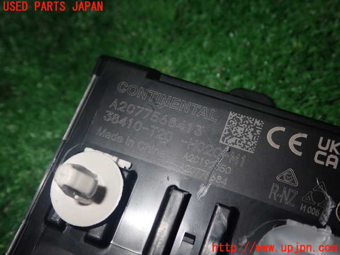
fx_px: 403
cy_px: 128
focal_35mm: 41
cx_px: 170
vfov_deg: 35.1
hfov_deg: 45.8
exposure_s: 1/40
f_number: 8
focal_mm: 7.31
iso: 200
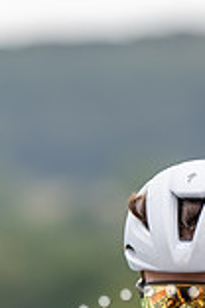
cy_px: 302
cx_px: 205
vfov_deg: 3.6
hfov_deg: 2.4
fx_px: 4851
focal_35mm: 568
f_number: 3.5
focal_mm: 197
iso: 125
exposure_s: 1/800
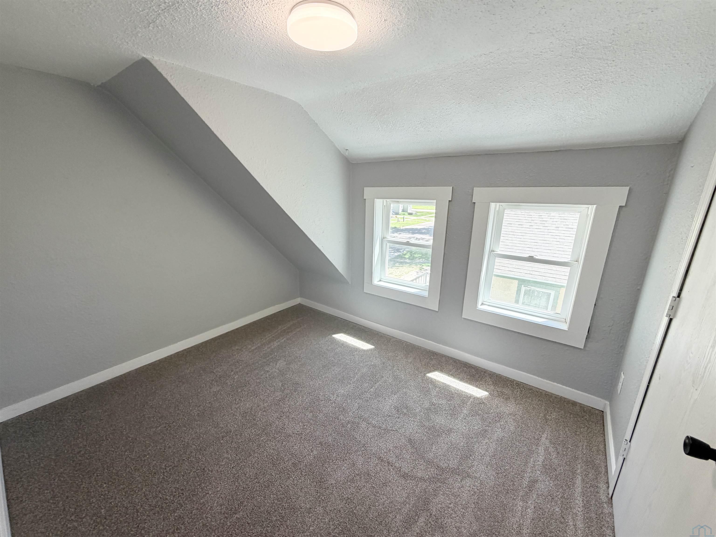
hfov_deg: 102.1
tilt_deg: -15.3
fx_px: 290
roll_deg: -0.2
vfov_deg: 85.7
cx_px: 358
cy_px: 268
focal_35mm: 14
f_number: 2.2
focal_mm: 2.22
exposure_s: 1/120
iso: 100
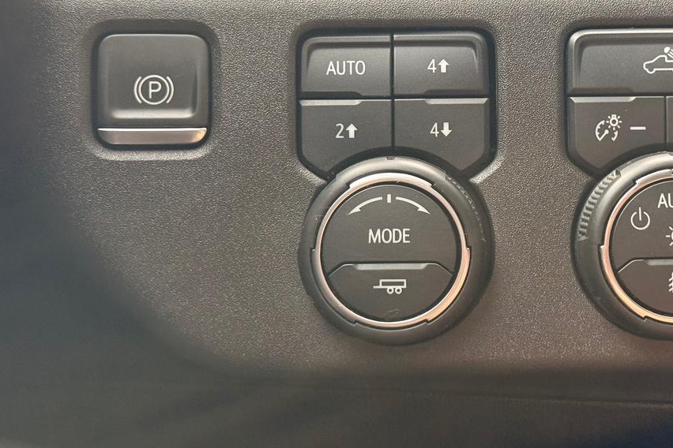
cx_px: 472
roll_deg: -1.2
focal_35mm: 75
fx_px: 1402
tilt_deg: -6.9
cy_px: 97
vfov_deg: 18.0
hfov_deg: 26.8
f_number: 1.78
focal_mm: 6.76
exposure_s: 1/60
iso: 160
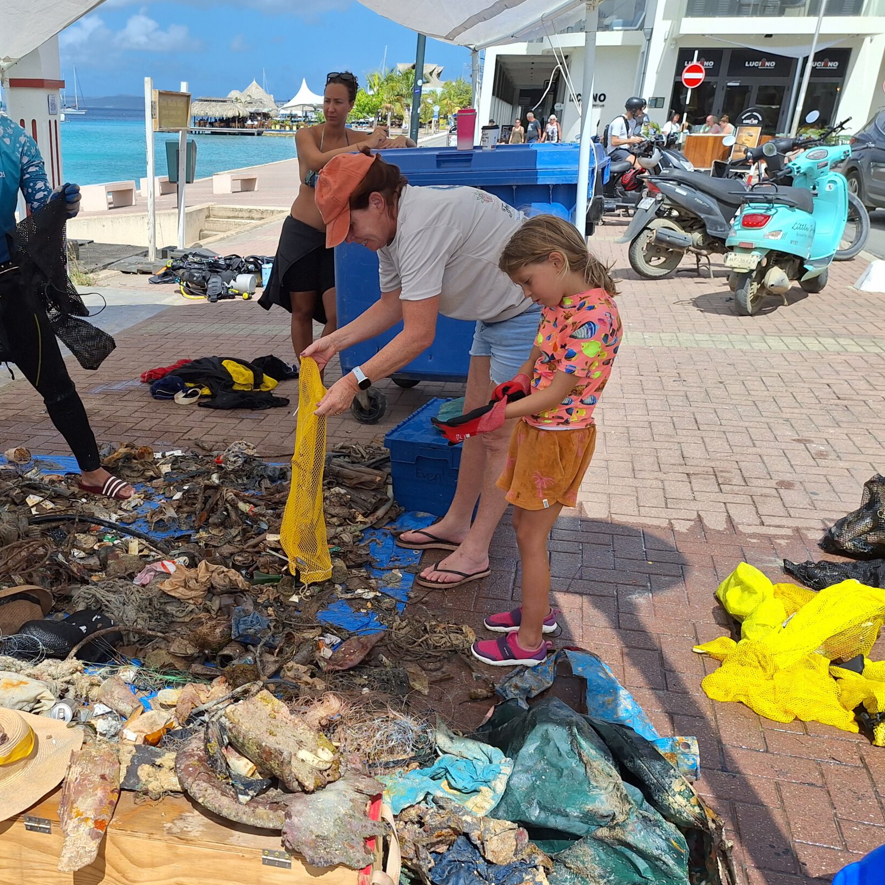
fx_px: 926
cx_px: 238
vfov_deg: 51.0
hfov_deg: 49.4
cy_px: 497
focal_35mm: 32
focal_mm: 5.54
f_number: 1.8
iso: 40
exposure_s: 1/2959
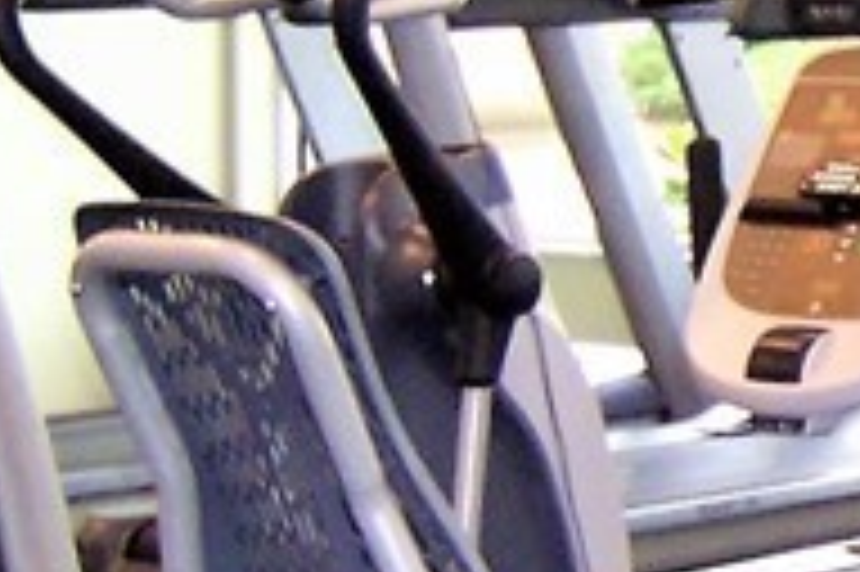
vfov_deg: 7.4
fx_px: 4392
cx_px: 1743
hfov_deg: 10.3
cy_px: 194
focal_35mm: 184
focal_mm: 5.5
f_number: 2.4
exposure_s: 1/60
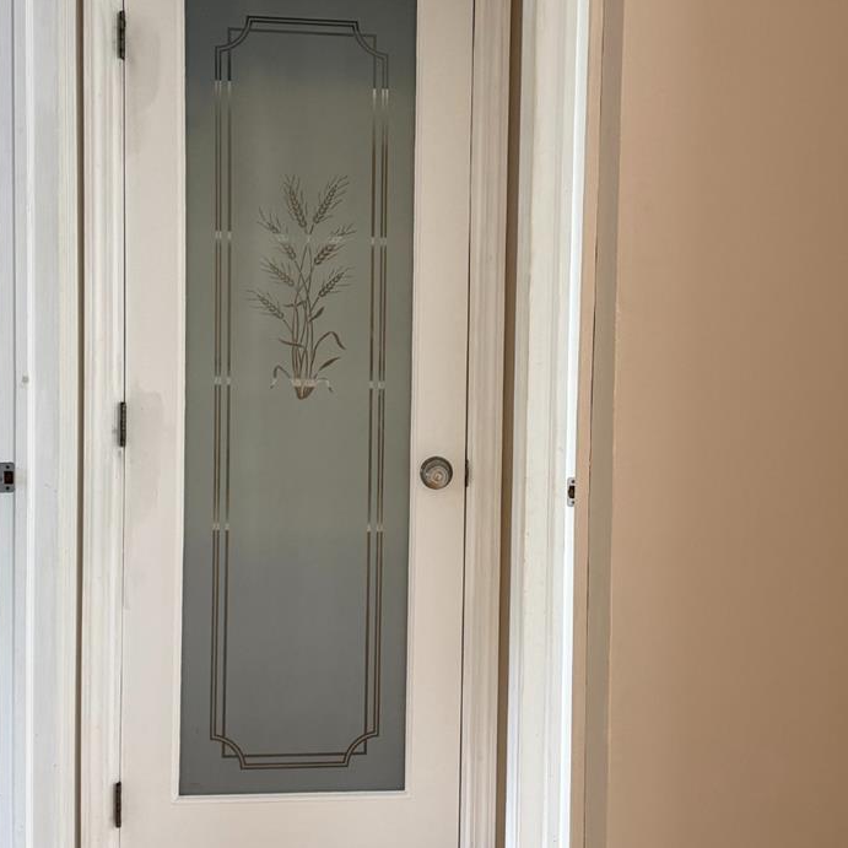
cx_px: 478
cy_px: 368
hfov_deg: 36.7
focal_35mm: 46
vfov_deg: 36.7
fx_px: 1275
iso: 250
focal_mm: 6.76
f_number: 1.78
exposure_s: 1/60
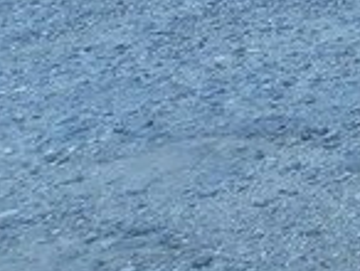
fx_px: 1271
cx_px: 787
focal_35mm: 122
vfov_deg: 11.7
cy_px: -122
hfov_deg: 13.2
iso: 40
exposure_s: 1/194
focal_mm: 3.6
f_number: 1.9
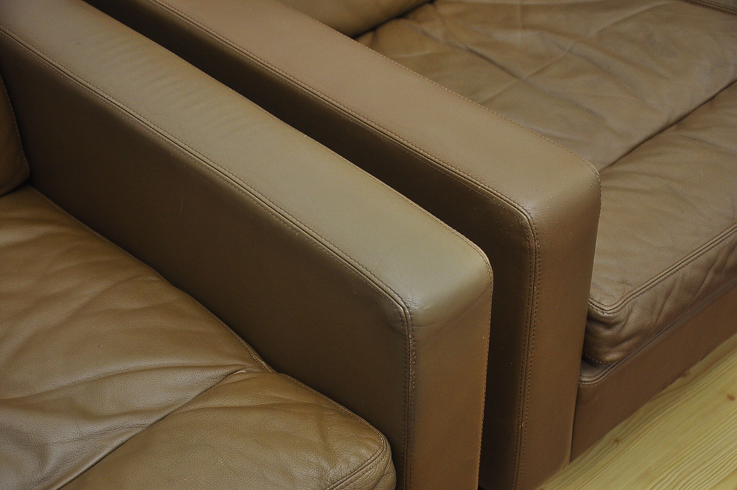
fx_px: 1380
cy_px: 245
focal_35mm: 68
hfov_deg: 29.9
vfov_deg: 20.1
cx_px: 368
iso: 400
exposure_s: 1/200
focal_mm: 45
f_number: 4.8
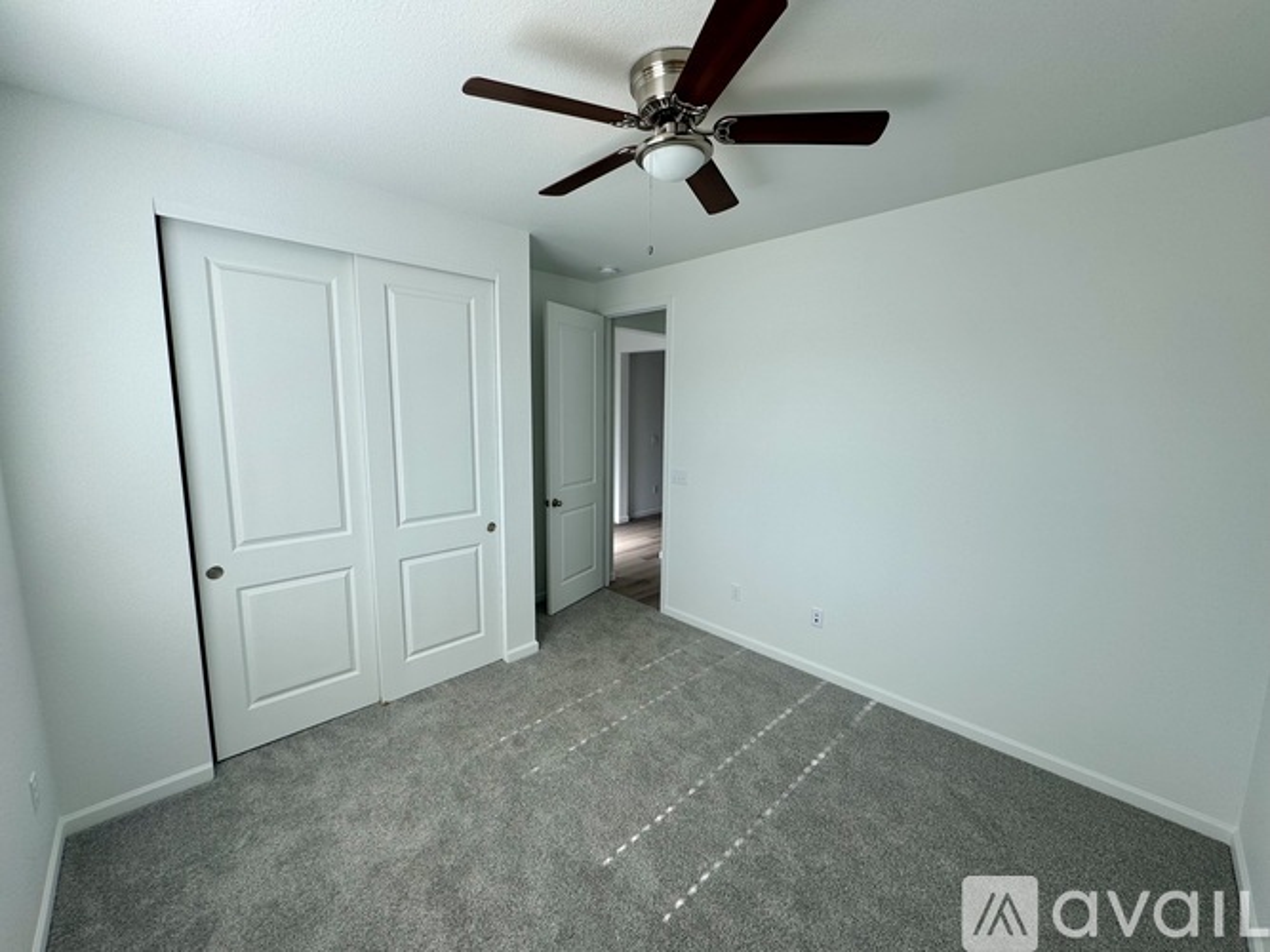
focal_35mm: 14
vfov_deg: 85.7
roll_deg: -0.8
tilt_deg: -8.7
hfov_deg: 102.1
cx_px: 635
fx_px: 514
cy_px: 476
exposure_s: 1/264
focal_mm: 2.22
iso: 40
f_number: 2.2
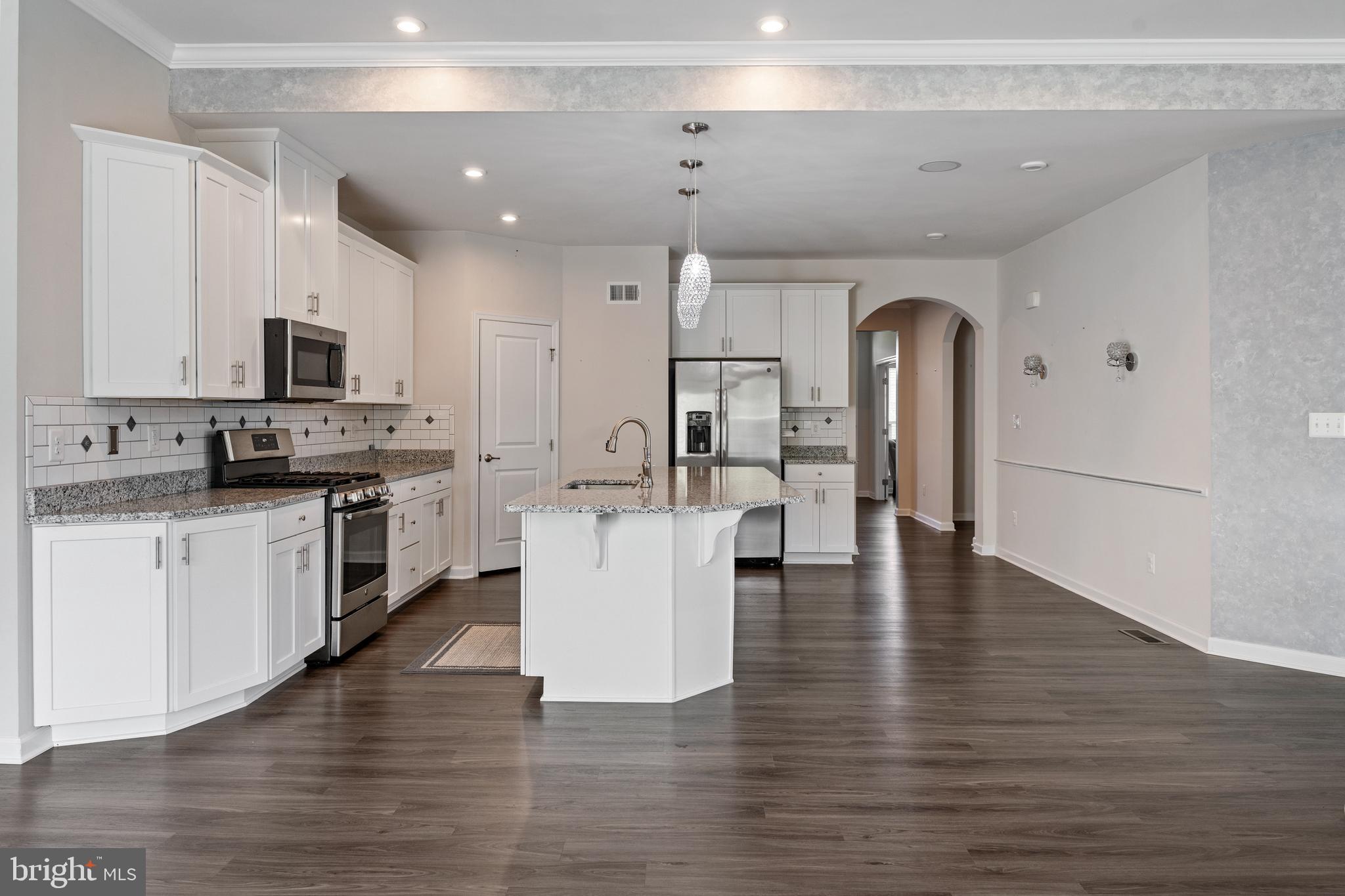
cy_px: 448
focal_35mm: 24
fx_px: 897
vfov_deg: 53.1
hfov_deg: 73.7
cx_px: 672
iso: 400
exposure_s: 1/25
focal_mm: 24
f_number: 8
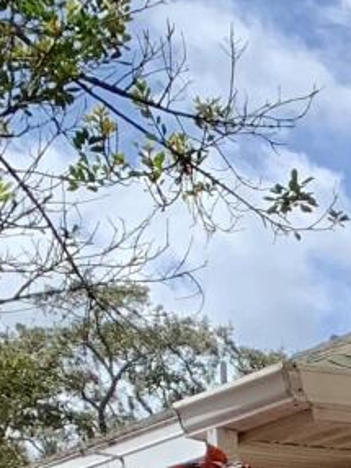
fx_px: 2449
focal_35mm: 181
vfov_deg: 10.0
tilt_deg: -3.3
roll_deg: +1.1
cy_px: 988
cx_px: 1087
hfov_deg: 7.2
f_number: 1.8
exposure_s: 1/1661
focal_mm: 4.25
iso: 25
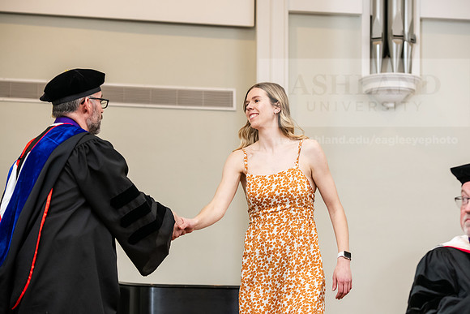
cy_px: 157
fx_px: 1332
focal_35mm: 102
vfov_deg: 13.4
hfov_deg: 20.0
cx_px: 235
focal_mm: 102
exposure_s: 1/200
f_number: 4.5
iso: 1600
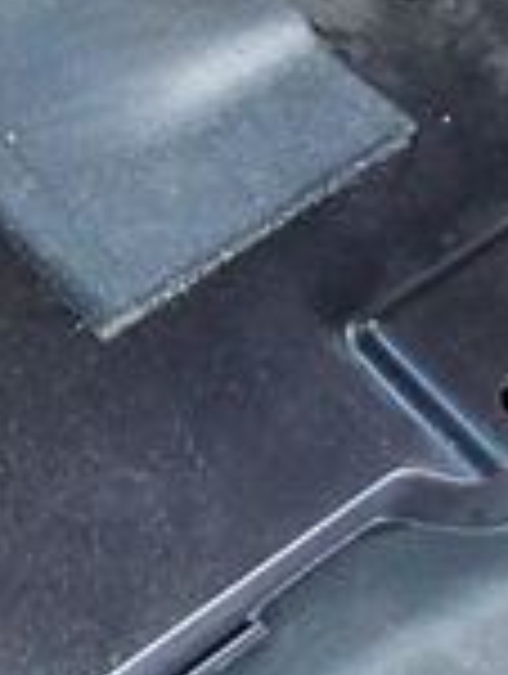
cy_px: -310
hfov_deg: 11.1
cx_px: -261
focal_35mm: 128
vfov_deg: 14.4
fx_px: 2497
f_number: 3.3
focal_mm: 4.1
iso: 360
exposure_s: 1/30
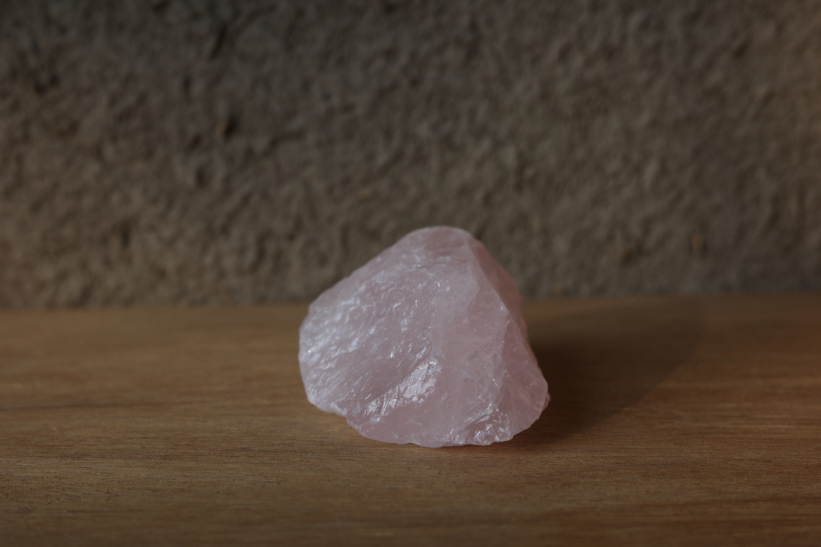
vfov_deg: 33.4
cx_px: 410
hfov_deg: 48.5
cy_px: 274
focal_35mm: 40
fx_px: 912
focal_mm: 26
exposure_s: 1/250
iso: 200
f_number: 4
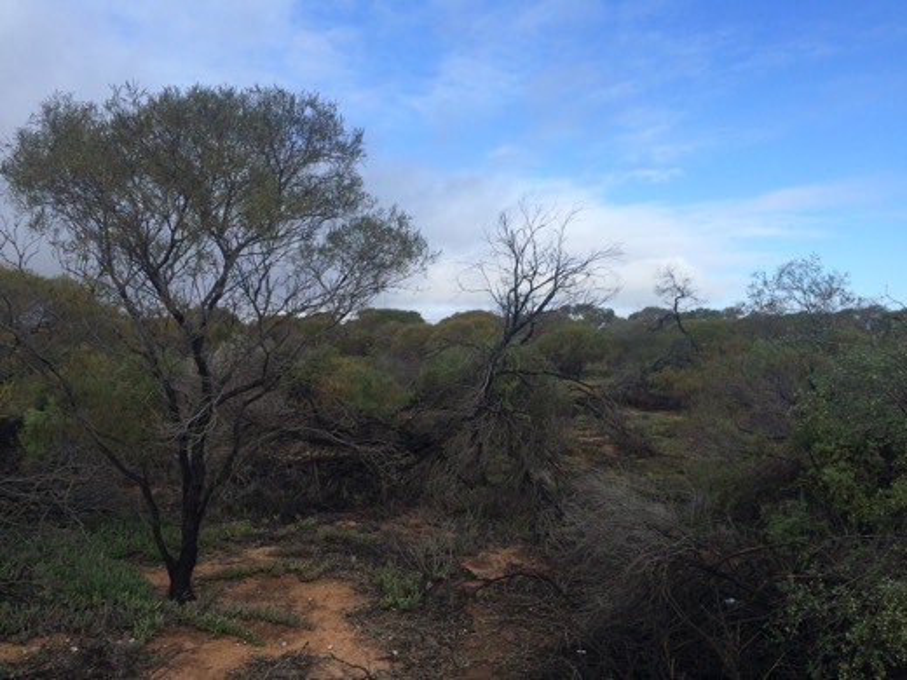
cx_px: 454
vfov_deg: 48.2
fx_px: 760
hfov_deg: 61.7
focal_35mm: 29
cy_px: 340
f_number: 2.2
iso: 32
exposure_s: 1/1368
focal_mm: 4.15
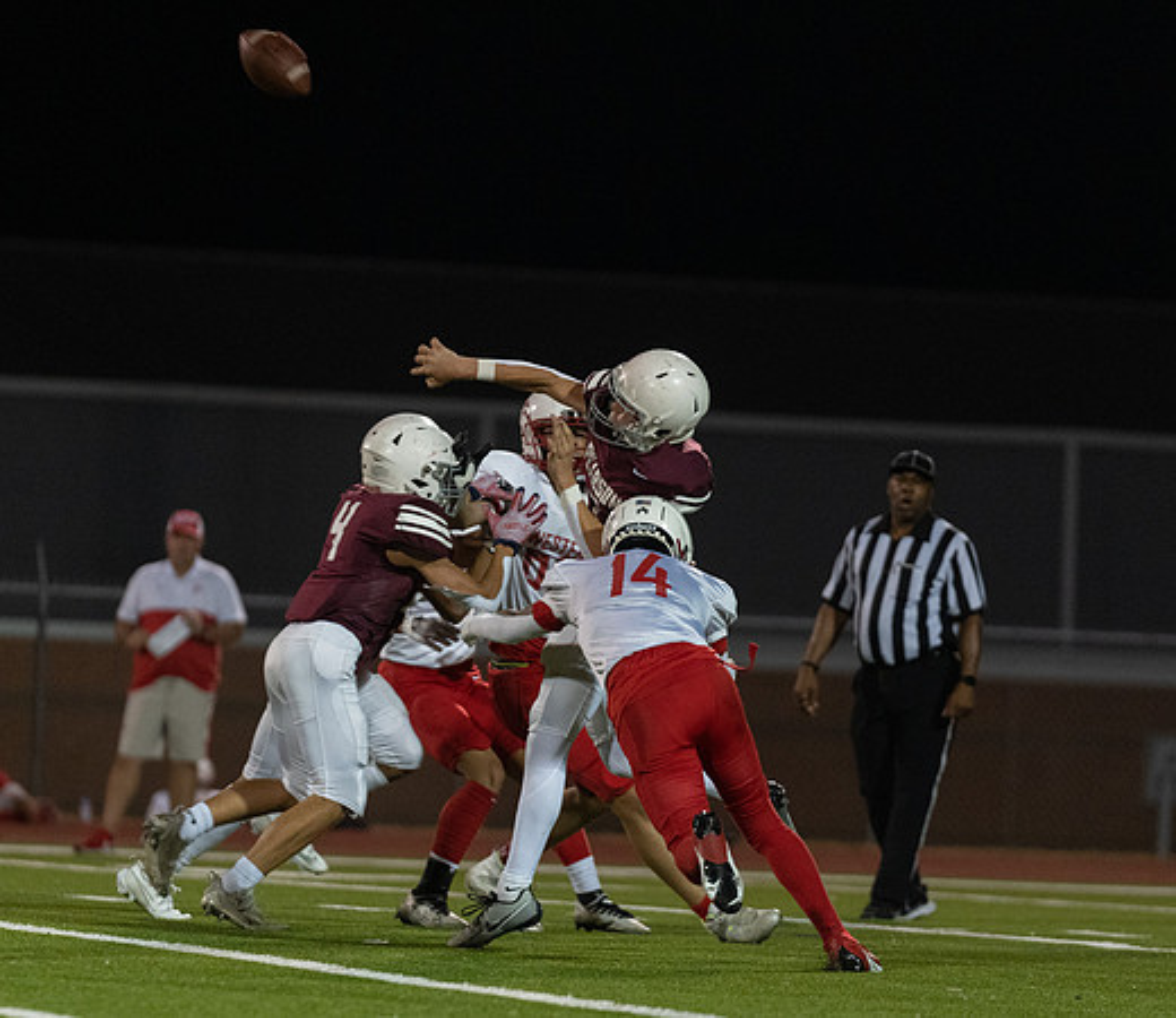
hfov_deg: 6.6
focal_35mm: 284
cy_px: 596
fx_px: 10208
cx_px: 592
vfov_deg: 5.7
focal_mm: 200
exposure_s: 1/1000
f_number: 2.8
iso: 5000
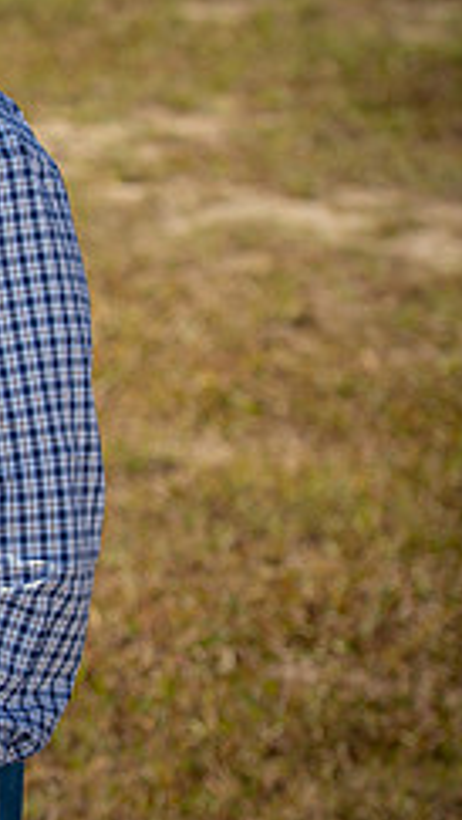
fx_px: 5435
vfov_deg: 8.6
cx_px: -465
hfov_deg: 4.8
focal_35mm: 250
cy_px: 348
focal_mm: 100
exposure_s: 1/250
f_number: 5
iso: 50
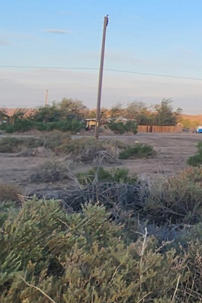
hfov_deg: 14.4
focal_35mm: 65
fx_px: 547
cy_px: 66
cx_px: 475
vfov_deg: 30.3
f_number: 2.2
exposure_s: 1/350
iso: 50
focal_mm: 2.2
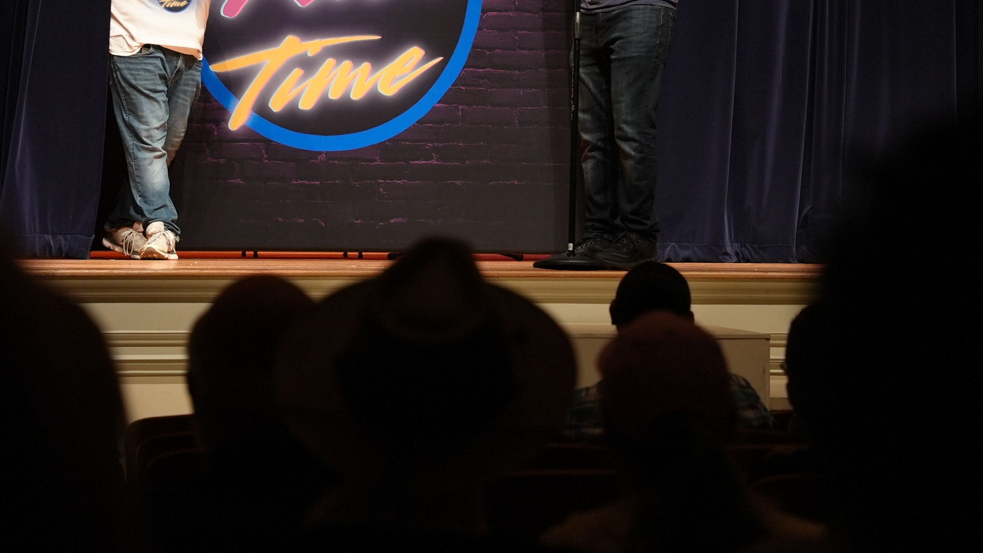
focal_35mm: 143
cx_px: 512
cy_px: 72
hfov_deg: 15.0
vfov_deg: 8.5
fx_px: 3728
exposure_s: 1/80
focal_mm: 70
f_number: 4
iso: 1600
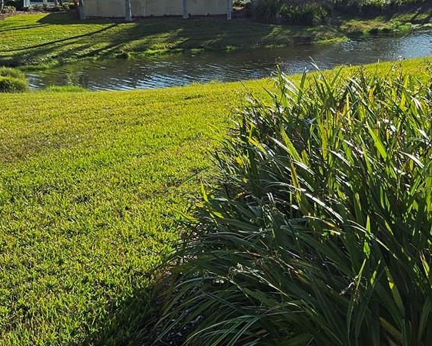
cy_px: 99
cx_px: 274
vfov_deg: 23.7
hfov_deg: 29.4
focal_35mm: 64
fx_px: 818
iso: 25
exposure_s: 1/2767
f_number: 1.8
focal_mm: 5.4
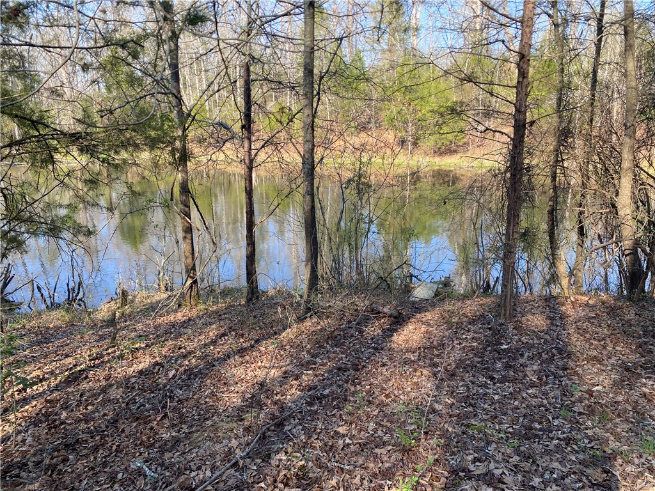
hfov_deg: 67.3
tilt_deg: -14.4
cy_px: 246
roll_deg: +1.3
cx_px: 328
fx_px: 492
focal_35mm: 26
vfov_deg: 53.1
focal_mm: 4.25
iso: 32
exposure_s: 1/414
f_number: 1.8
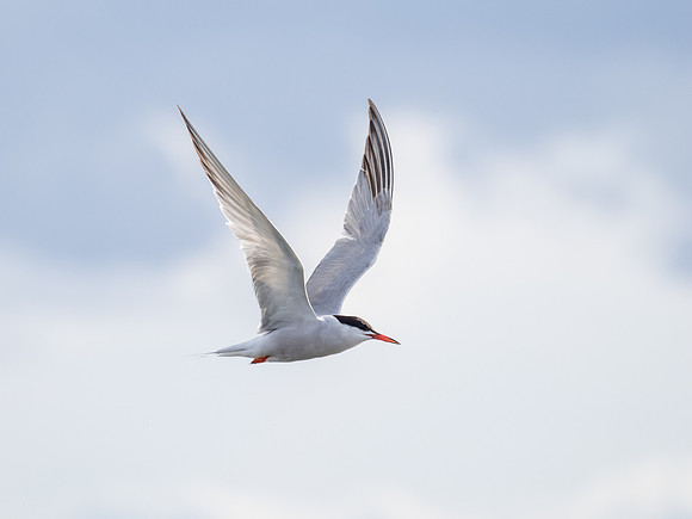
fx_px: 10921
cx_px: 243
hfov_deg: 3.6
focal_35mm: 546
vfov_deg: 2.7
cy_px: 289
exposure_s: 1/3200
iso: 400
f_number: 4
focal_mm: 210
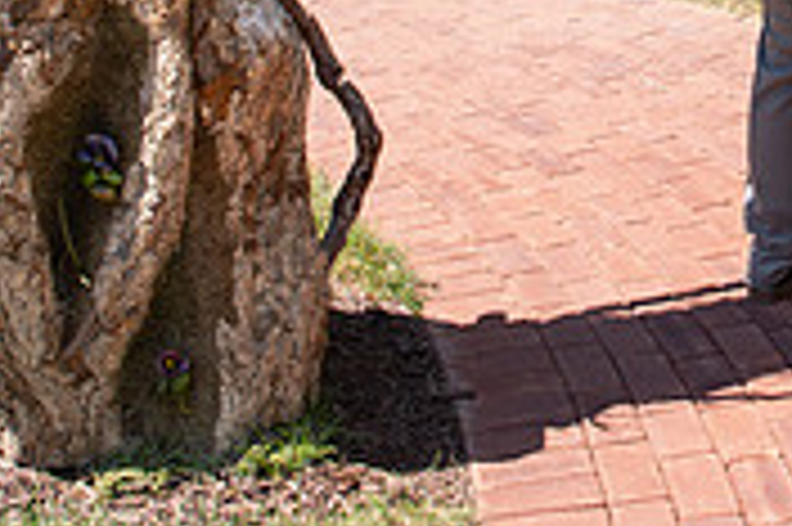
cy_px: -337
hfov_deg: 24.6
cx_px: 783
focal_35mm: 79
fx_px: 1736
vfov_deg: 15.5
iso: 160
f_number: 8
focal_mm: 24
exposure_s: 1/200
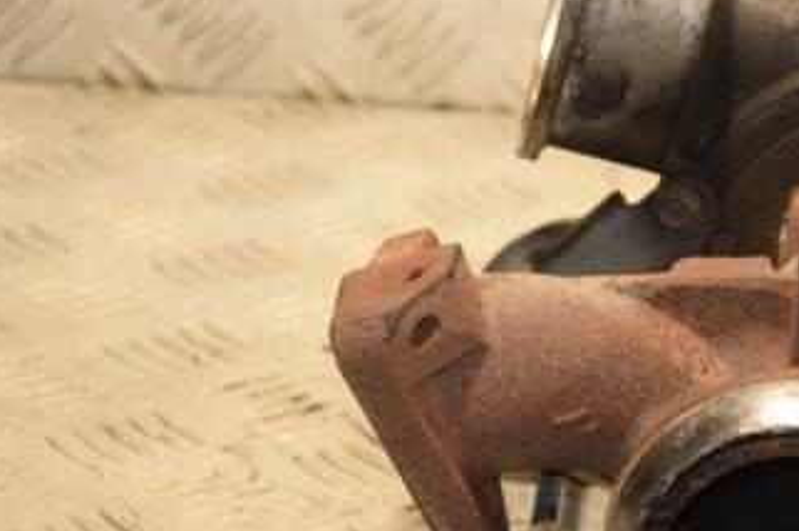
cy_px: 278
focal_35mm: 238
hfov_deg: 8.6
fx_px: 5275
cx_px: 730
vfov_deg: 5.8
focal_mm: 85
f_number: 5.6
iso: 800
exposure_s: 1/100
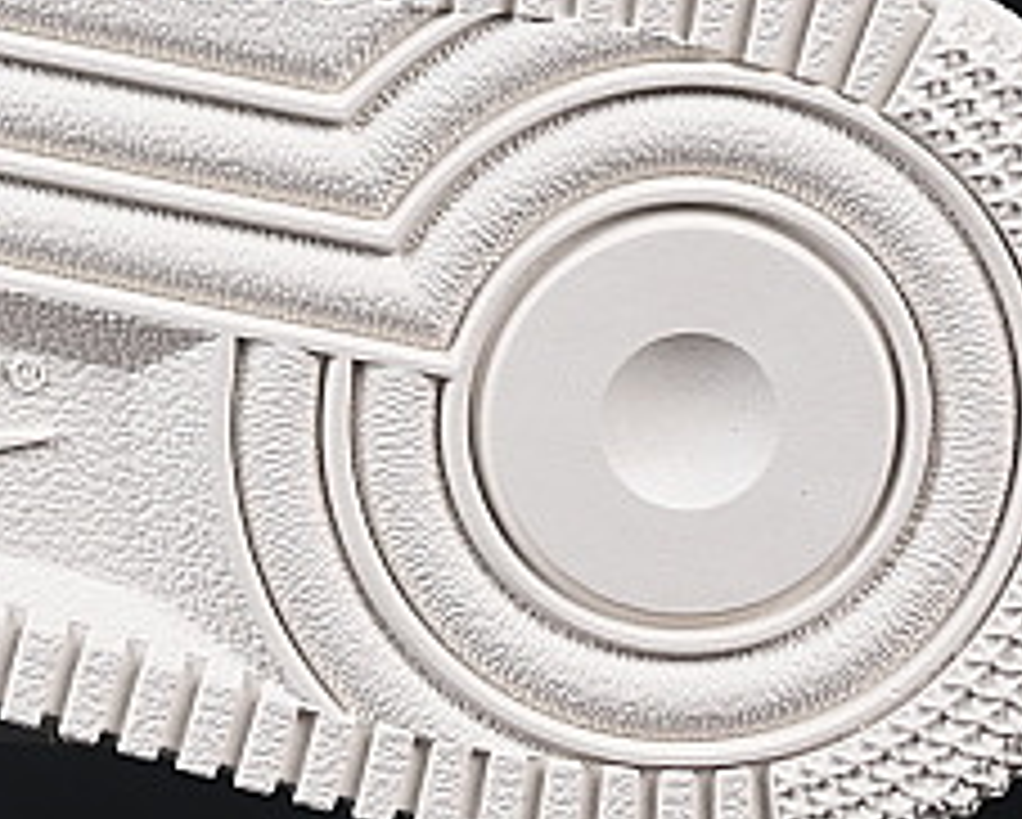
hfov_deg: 5.7
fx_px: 10142
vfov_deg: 4.6
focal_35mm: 335
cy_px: -140
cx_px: -585
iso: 160
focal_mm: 50
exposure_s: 1/80
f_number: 8
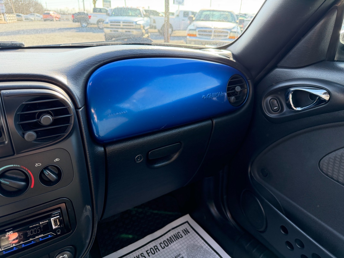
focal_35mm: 24
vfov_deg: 56.8
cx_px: 172
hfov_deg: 71.6
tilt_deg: -23.3
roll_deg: -1.5
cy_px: 129
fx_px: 239
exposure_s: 1/219
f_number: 1.78
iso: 160
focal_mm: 6.76
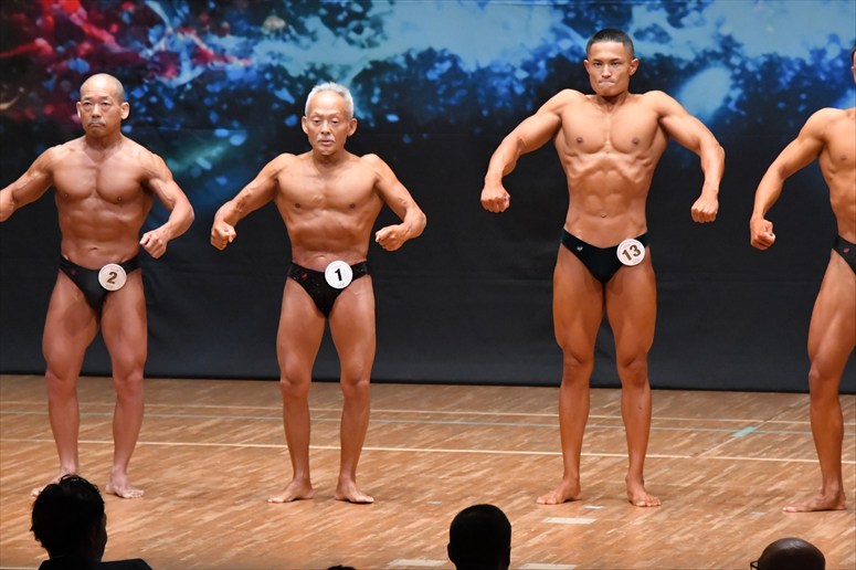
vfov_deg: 5.1
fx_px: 6417
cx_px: 428
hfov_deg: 7.6
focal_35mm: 270
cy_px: 285
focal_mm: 180
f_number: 5.6
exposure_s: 1/400
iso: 8000
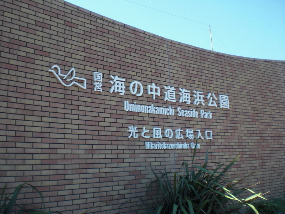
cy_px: 107
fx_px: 313
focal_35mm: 38
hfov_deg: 49.0
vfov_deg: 37.7
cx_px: 142
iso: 64
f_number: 3.1
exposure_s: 1/400
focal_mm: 6.3
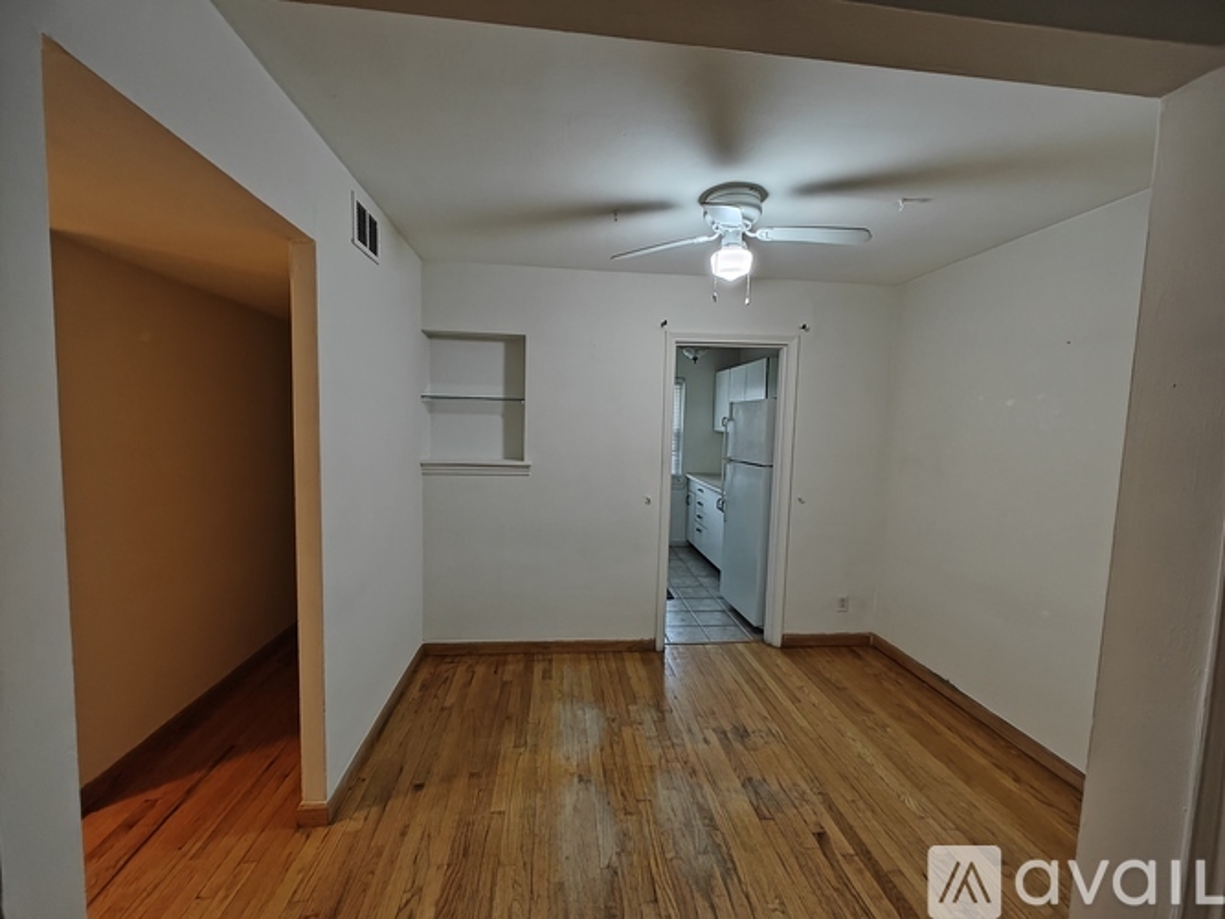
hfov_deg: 102.1
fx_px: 495
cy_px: 460
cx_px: 612
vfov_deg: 85.7
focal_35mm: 14
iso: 800
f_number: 2.2
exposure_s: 1/20
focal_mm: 2.59
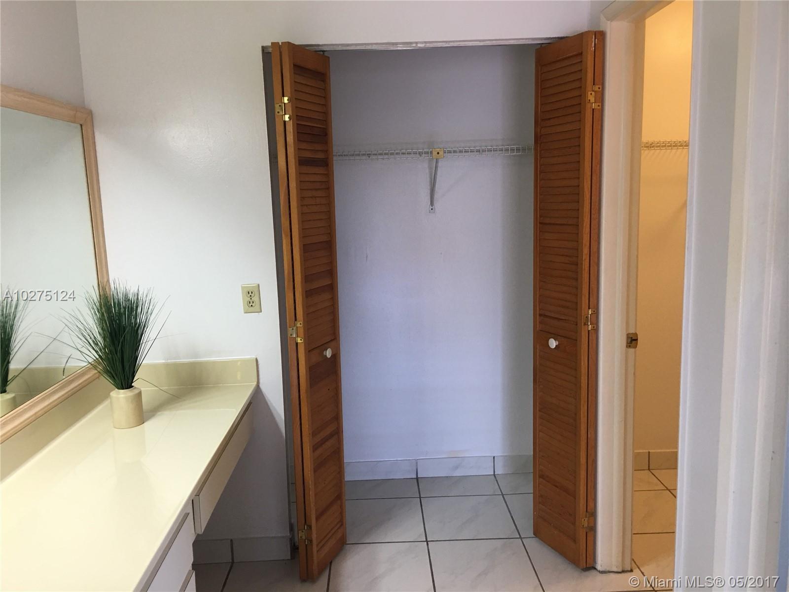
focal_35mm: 29
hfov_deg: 61.7
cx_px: 394
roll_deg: +2.0
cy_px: 296
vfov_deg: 48.2
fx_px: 661
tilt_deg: -8.7
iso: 40
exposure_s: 1/30
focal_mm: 4.15
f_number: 2.2
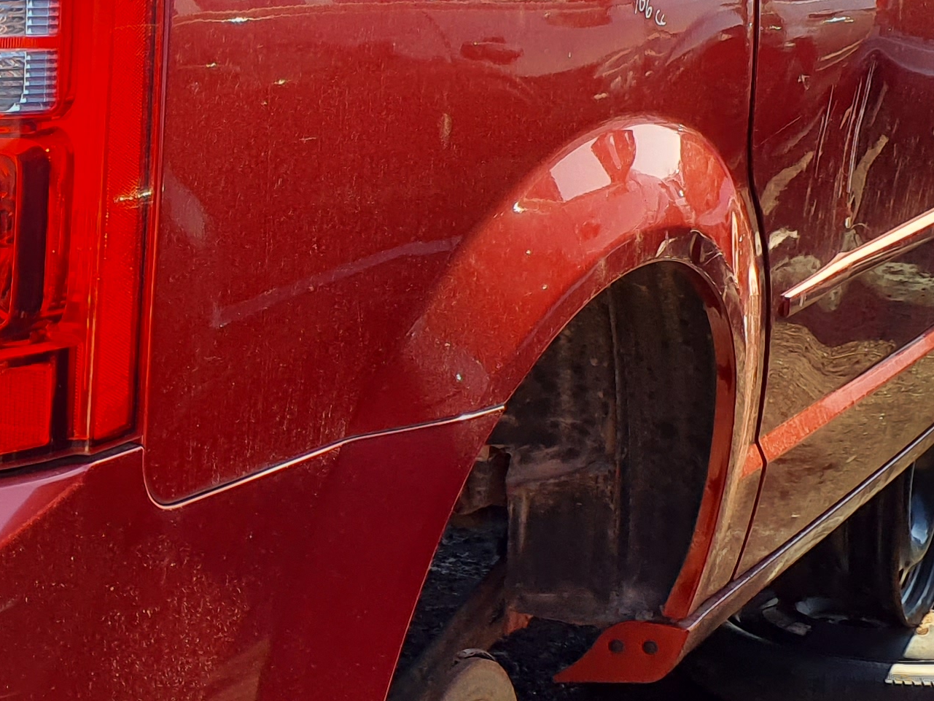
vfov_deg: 16.9
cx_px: -91
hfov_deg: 21.4
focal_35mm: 87
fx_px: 2348
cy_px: 211
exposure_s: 1/722
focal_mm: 3.58
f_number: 1.9
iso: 40
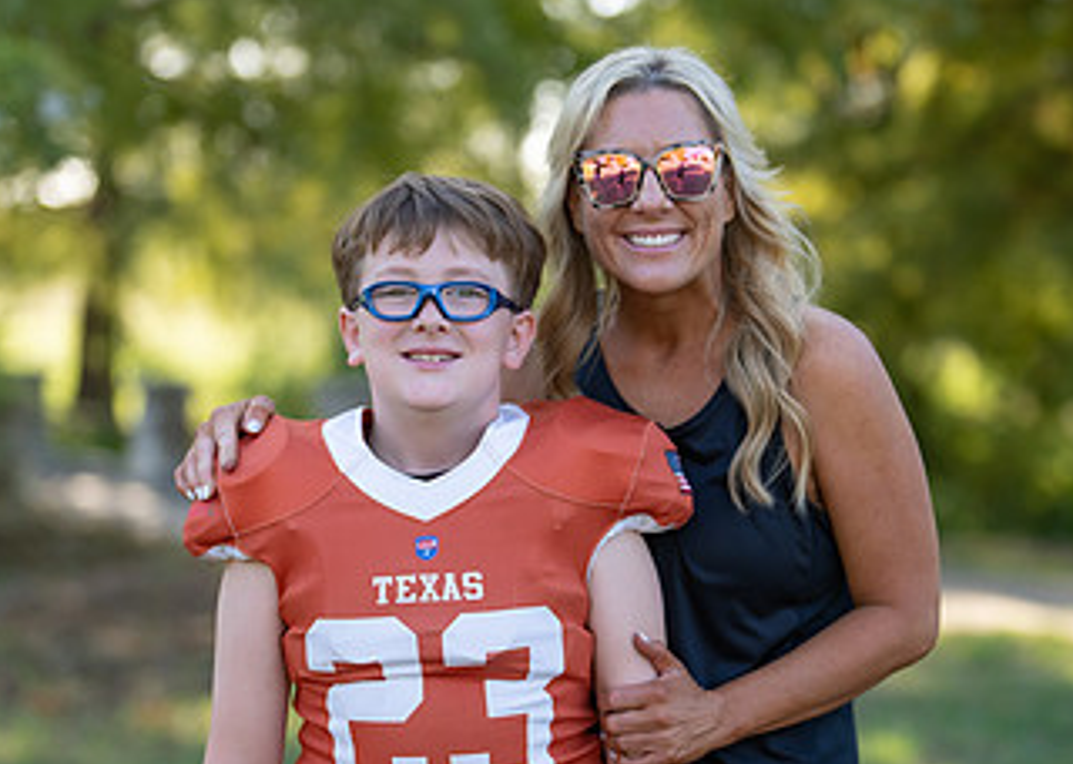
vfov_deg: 15.0
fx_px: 2893
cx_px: 604
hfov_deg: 21.0
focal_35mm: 95
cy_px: 526
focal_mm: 50
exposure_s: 1/1250
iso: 100
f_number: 1.2
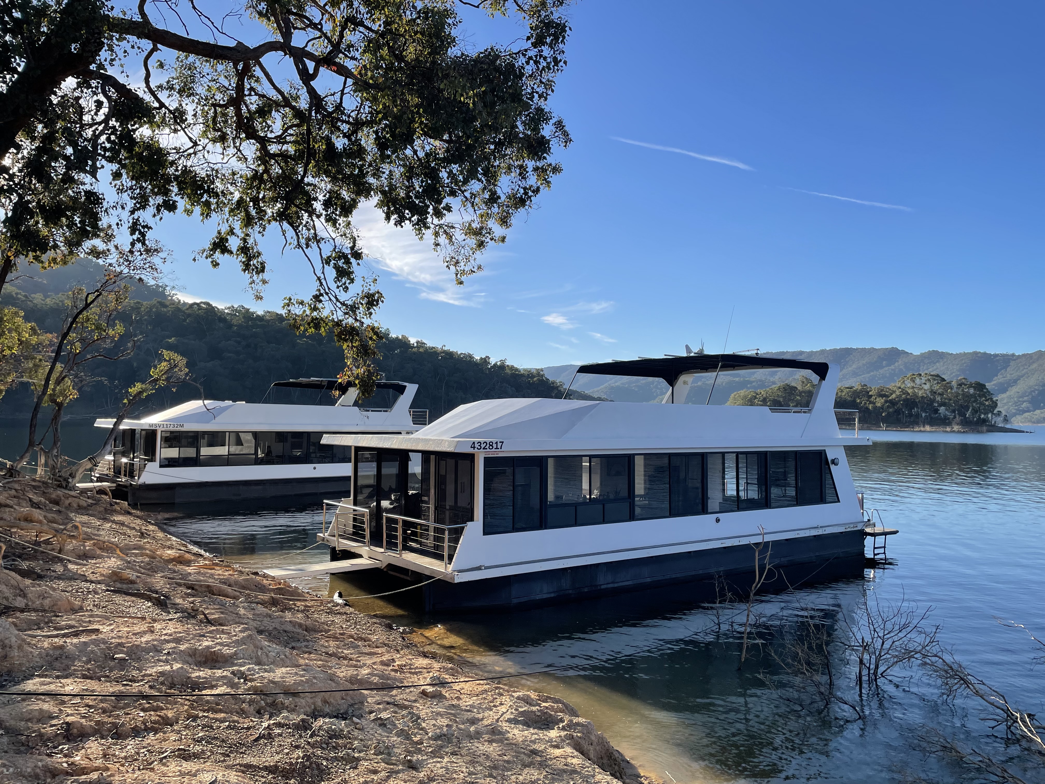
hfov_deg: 67.3
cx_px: 522
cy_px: 392
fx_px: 785
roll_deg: -0.5
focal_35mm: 26
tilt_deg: +2.3
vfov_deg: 53.1
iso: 32
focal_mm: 4.2
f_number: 1.6
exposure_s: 1/2747
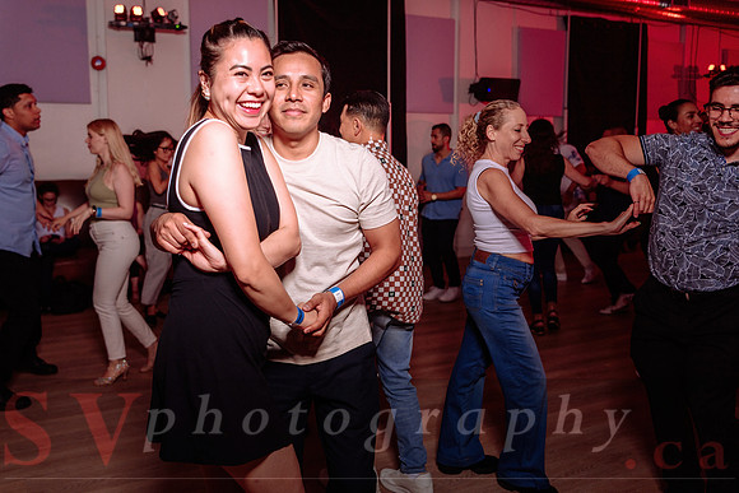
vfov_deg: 40.0
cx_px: 333
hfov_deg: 57.2
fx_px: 676
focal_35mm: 33
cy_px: 222
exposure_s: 1/80
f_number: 2.8
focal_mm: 30
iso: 800
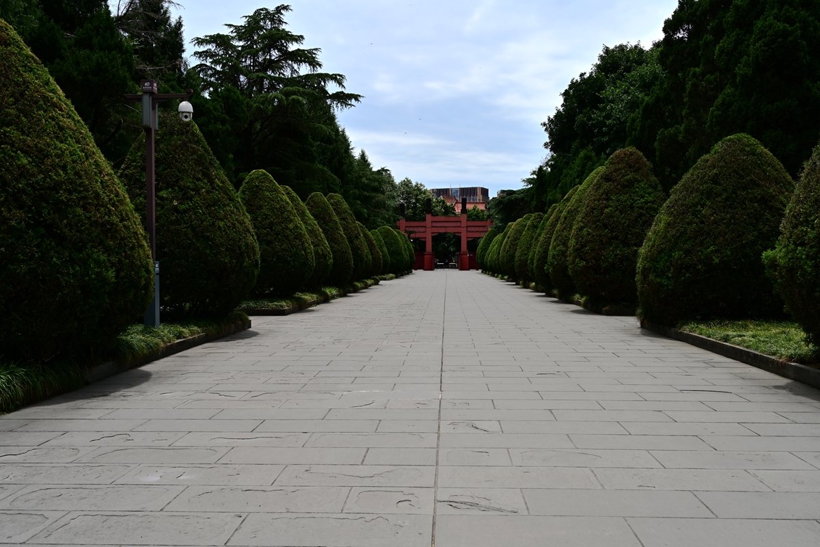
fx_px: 752
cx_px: 410
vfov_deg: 40.0
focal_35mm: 33
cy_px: 274
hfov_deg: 57.2
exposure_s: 1/400
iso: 100
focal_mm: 33
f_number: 8
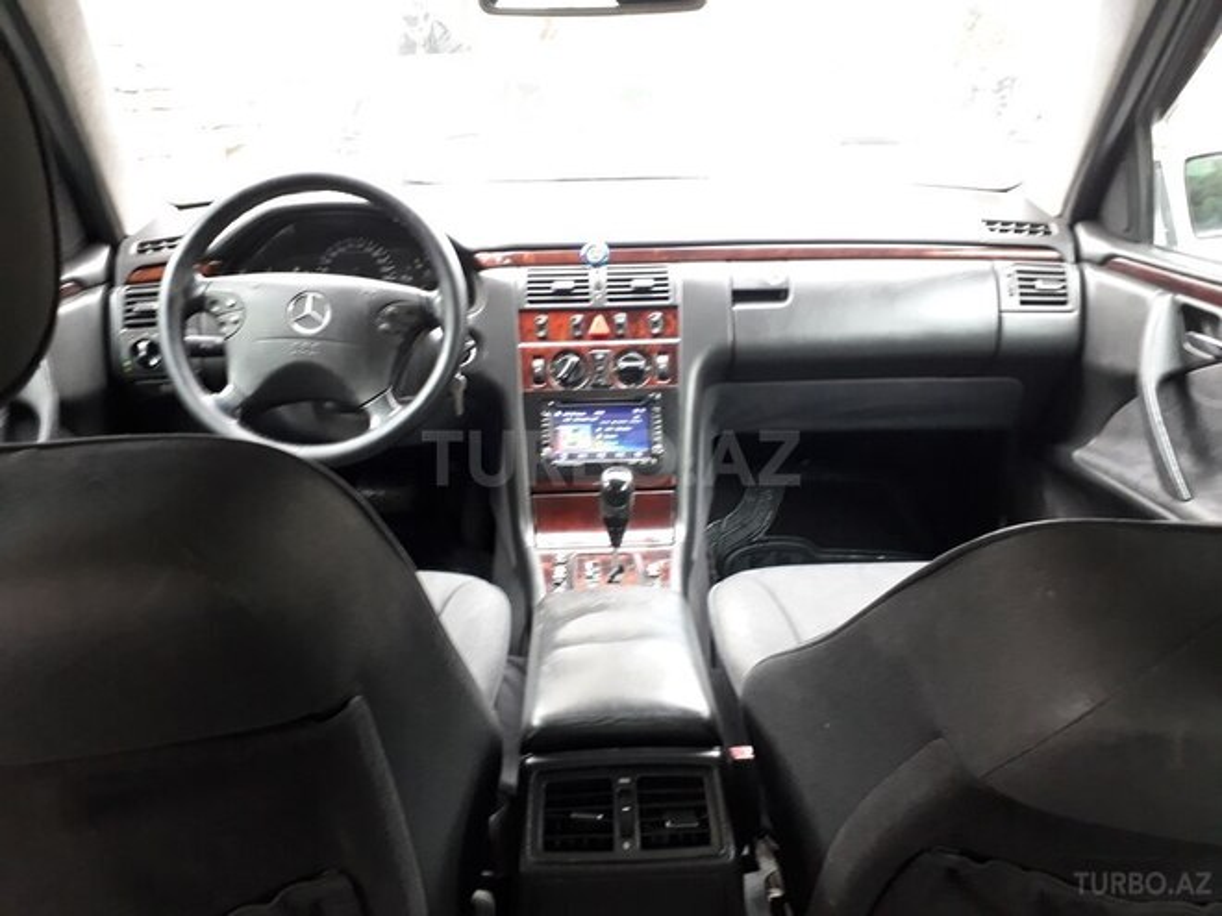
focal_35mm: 27
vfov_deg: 51.4
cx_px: 611
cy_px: 458
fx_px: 953
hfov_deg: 65.3
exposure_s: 1/25
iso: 200
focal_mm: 3.6
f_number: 1.9
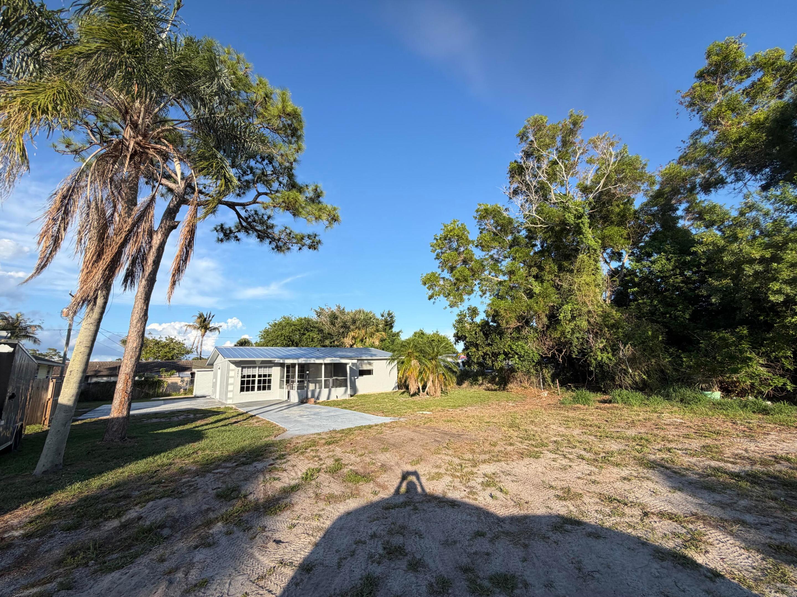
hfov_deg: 102.1
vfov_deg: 85.7
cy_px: 298
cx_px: 398
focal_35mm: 14
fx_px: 322
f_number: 2.2
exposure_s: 1/770
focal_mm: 2.22
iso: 32
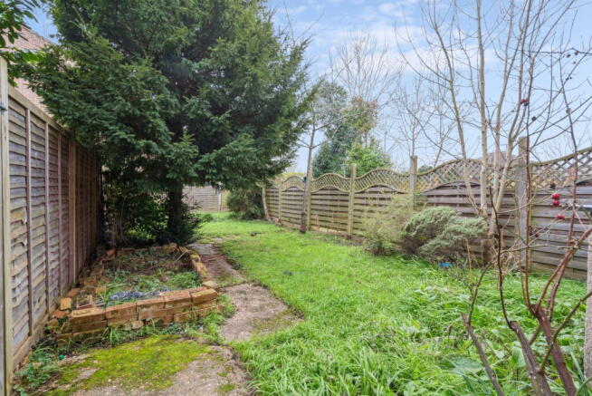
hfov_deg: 96.7
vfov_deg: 73.8
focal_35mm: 16
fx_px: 263
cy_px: 198
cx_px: 296
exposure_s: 1/50
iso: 640
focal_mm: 16
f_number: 10
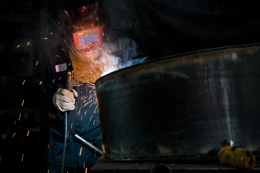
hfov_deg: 17.1
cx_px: 130
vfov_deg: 11.4
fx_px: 867
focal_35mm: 120
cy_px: 86
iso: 200
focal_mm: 120
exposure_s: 1/60
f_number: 3.5
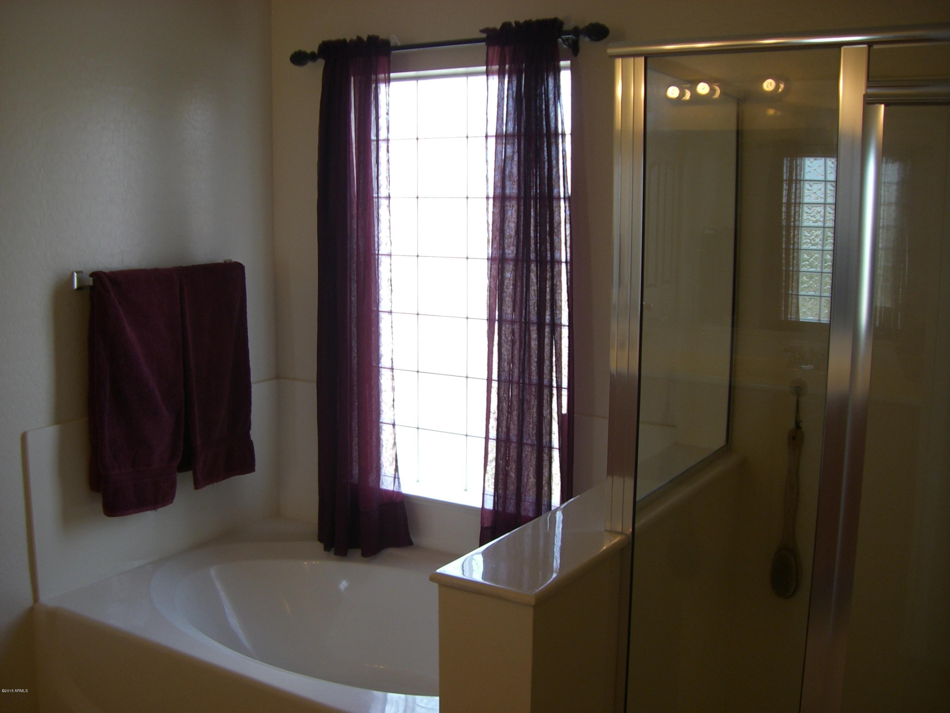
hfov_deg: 49.0
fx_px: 1043
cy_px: 356
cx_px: 475
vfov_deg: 37.7
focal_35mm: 38
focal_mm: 6.2
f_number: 2.7
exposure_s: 1/100
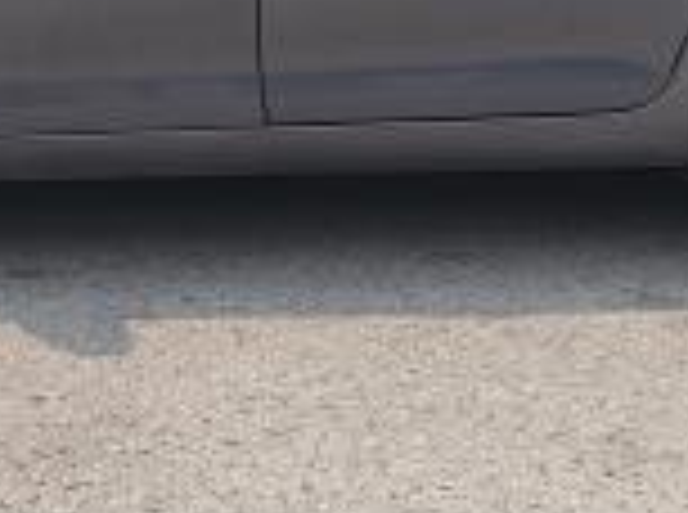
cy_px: -144
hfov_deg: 17.9
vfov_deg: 13.1
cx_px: 144
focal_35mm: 109
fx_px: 2161
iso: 40
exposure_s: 1/2252
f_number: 1.8
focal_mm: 5.4
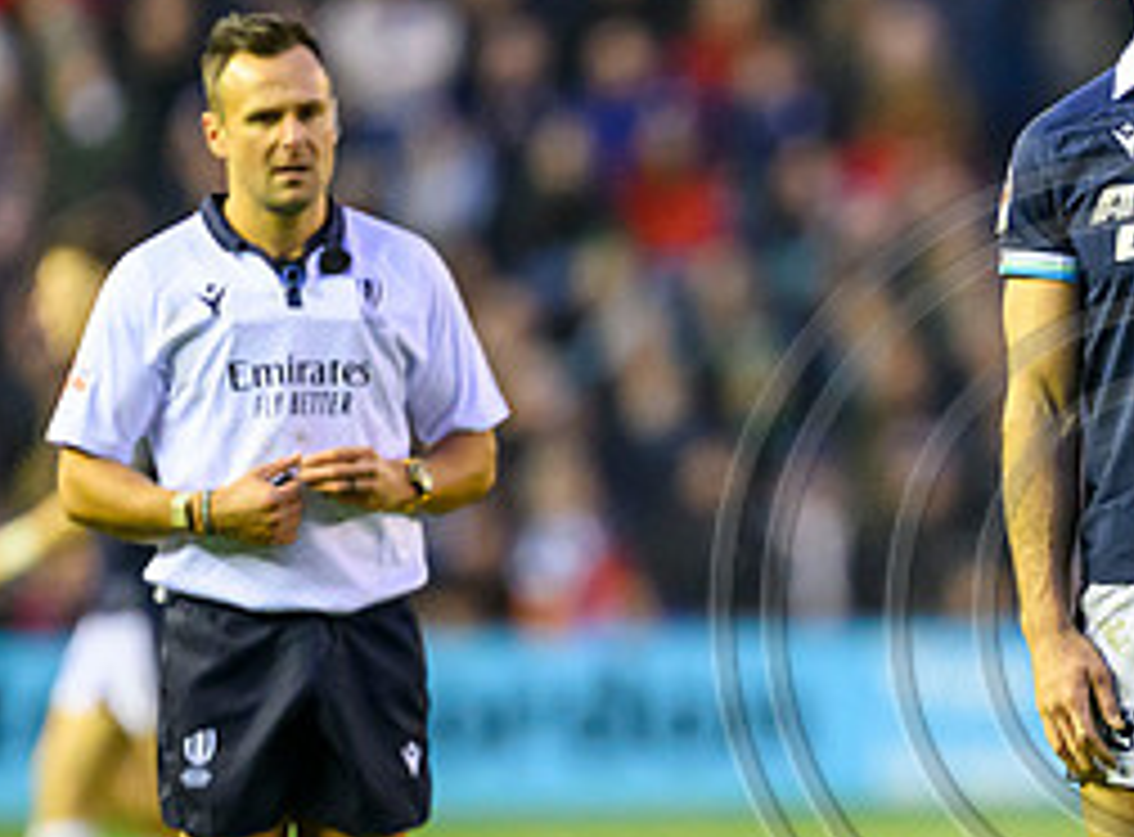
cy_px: 633
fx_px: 38339
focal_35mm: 1177
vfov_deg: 1.3
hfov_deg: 1.7
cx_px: 1138
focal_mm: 400
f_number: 2.8
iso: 6400
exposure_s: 1/1250
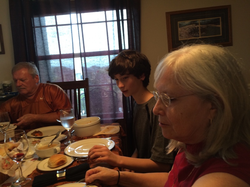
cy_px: 94
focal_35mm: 29
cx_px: 125
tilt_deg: -8.0
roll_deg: +3.9
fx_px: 209
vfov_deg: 48.2
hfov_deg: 61.7
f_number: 2.2
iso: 64
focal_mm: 4.15
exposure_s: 1/30
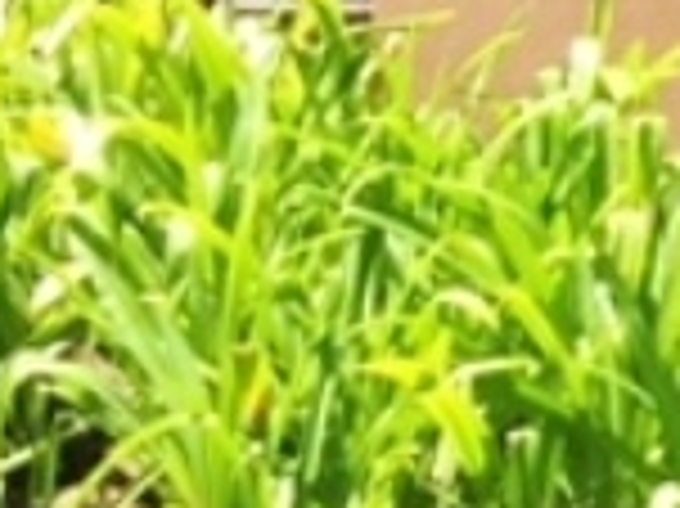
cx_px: 1446
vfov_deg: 9.6
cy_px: 72
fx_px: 3023
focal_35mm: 154
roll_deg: -3.1
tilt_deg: +1.8
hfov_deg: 11.3
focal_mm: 4.15
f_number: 2.2
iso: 32
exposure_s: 1/659
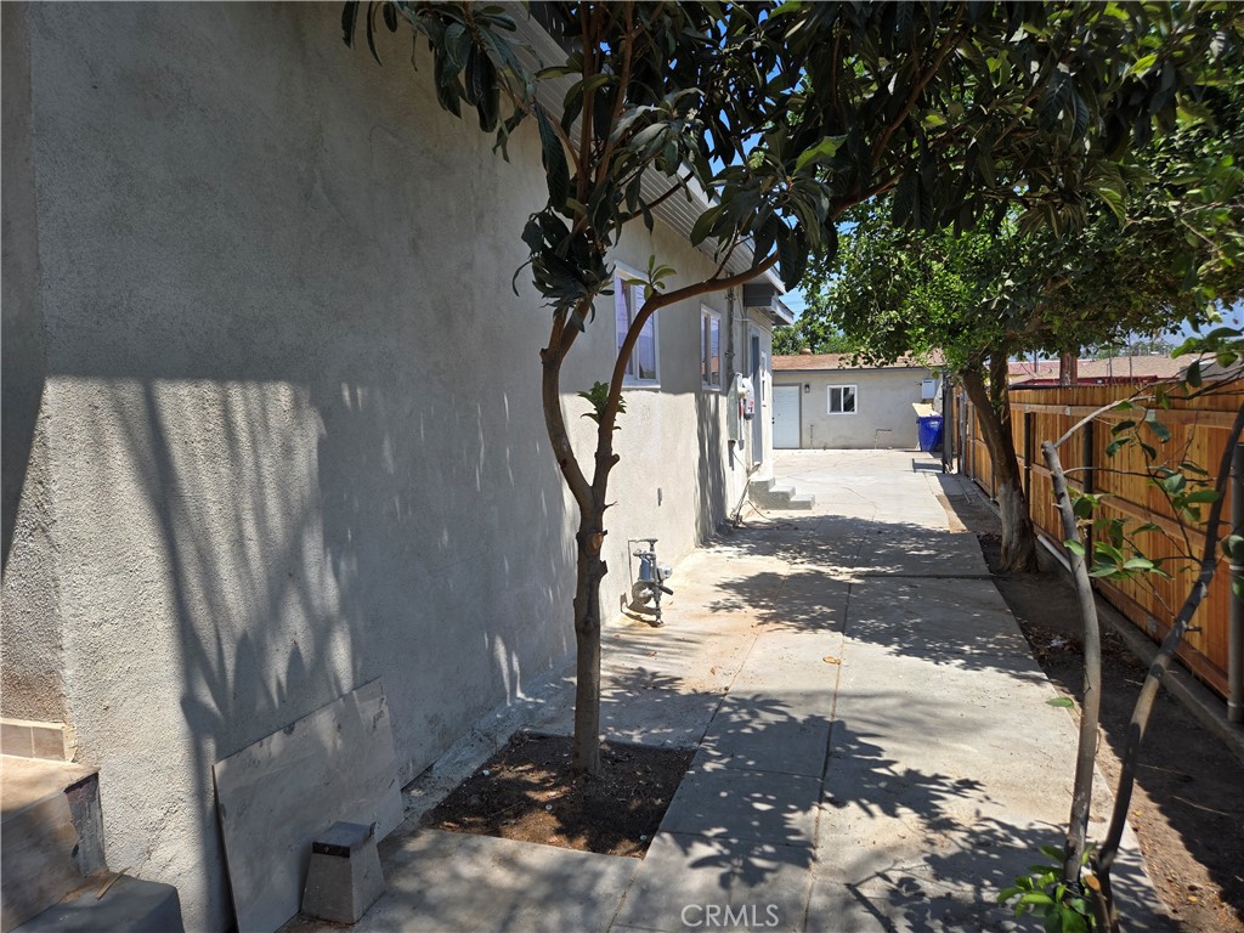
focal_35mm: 23
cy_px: 466
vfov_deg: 58.9
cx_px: 622
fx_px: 827
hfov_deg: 73.9
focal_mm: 5.4
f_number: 1.8
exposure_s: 1/1336
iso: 25
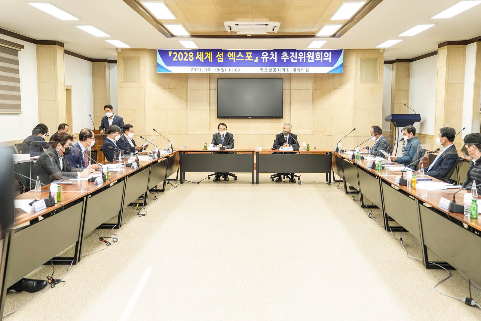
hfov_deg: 48.5
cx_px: 240
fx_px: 534
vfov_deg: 33.4
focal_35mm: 40
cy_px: 160
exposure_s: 1/160
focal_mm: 40
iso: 1000
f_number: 2.8
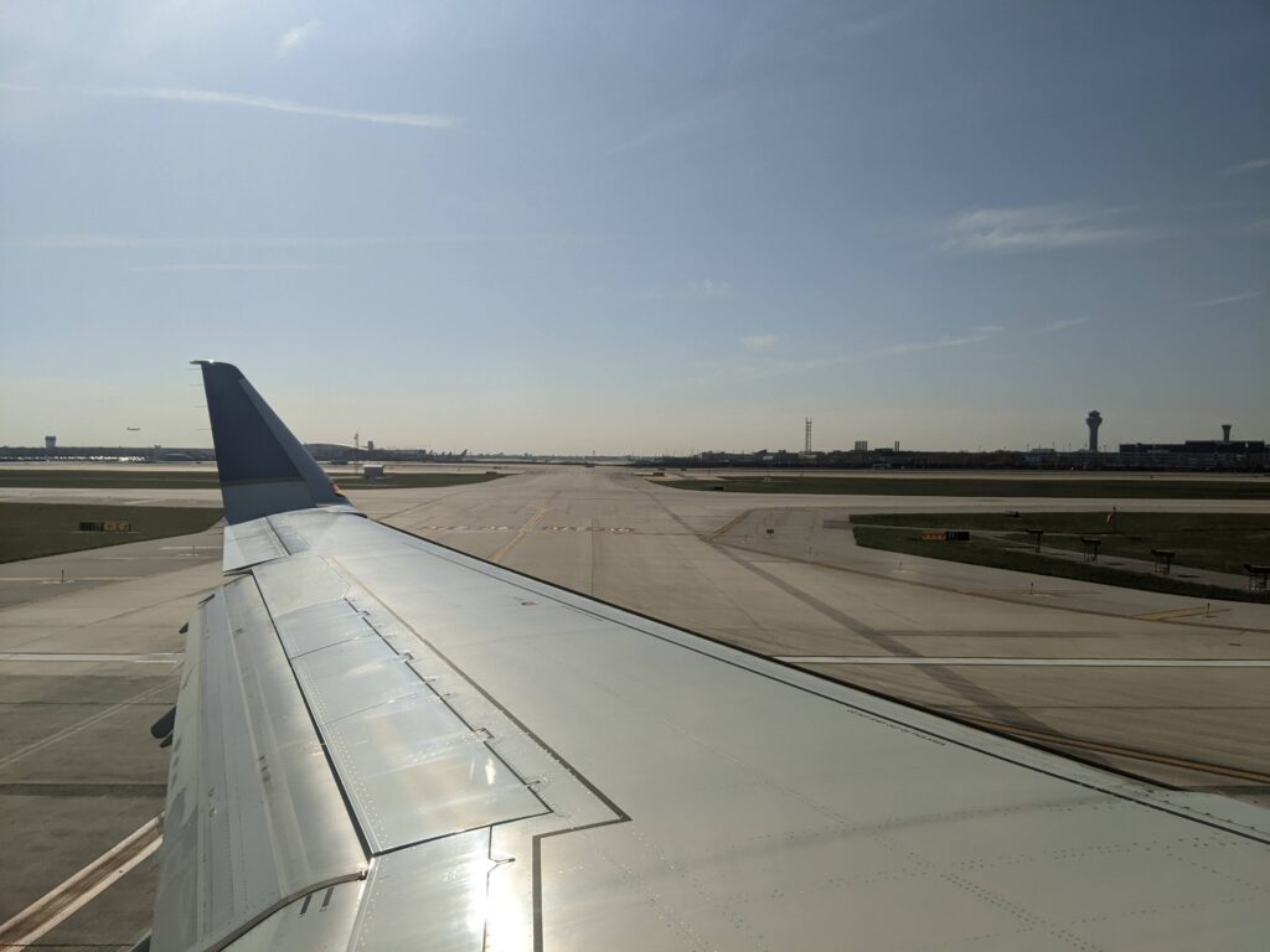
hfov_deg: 65.3
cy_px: 476
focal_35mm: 27
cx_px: 635
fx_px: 991
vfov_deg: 51.4
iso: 60
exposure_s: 1/5882
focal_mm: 4.44
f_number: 1.8
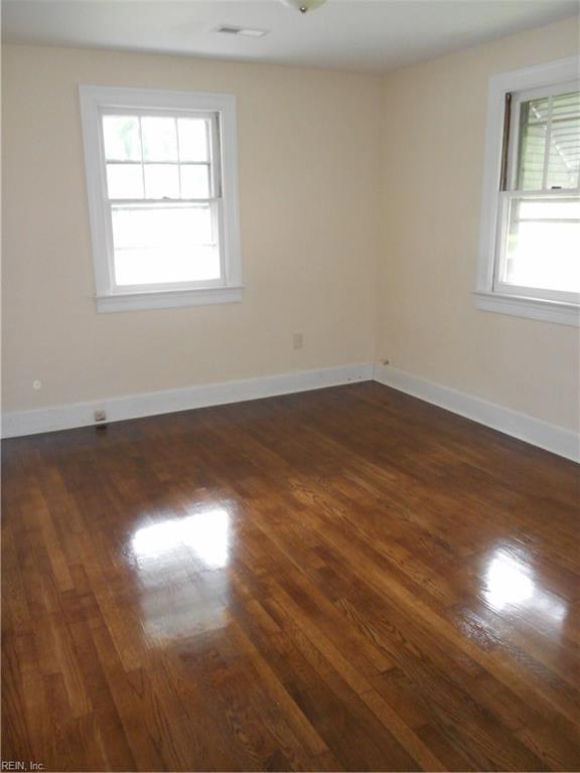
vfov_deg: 61.7
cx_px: 290
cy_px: 386
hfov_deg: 48.2
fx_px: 648
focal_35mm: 29
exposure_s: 1/25
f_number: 4
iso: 360
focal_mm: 5.2
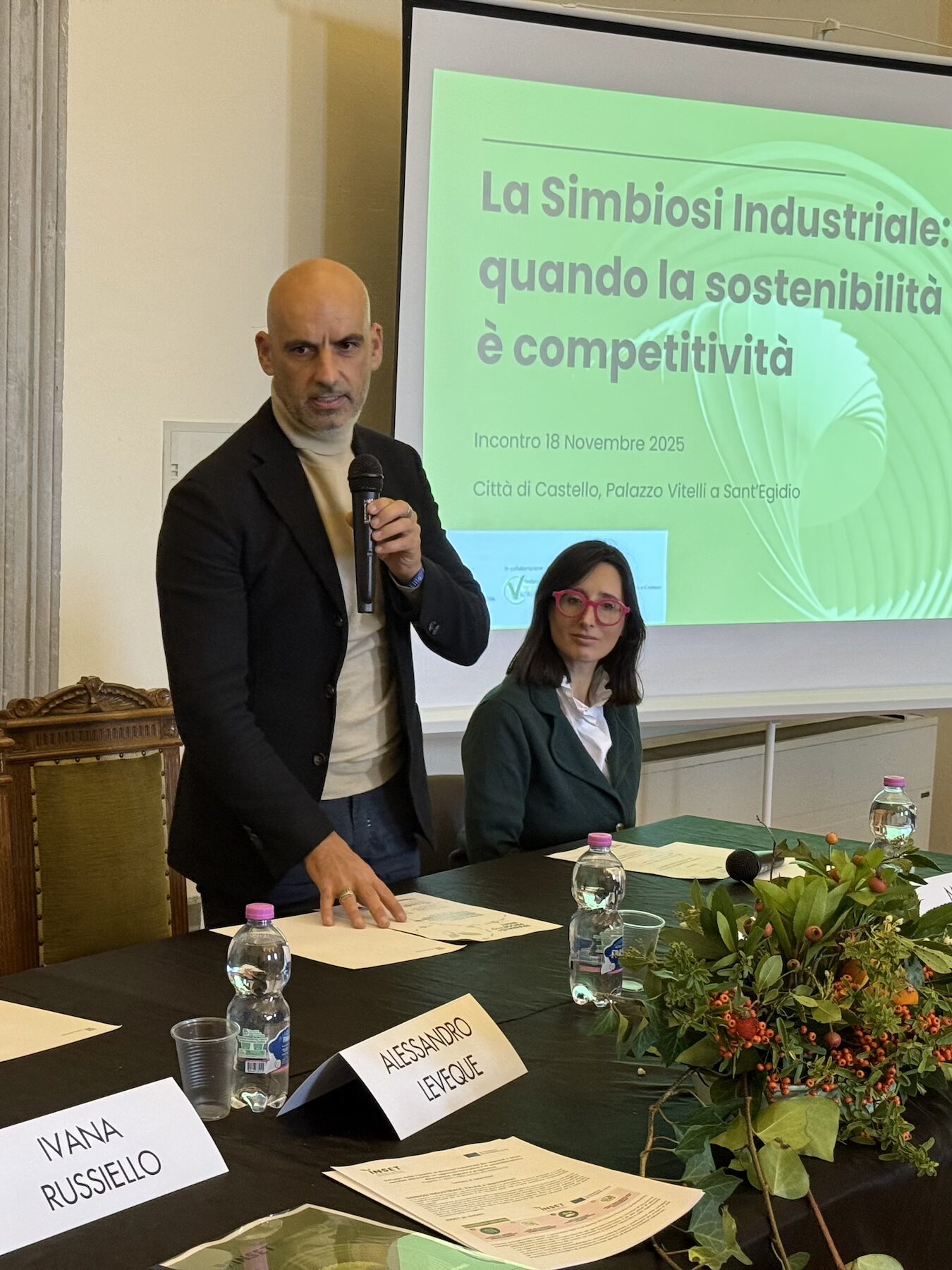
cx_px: 476
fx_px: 1760
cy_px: 635
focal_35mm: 48
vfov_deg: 39.7
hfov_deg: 30.3
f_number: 1.78
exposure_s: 1/50
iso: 200
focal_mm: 6.76
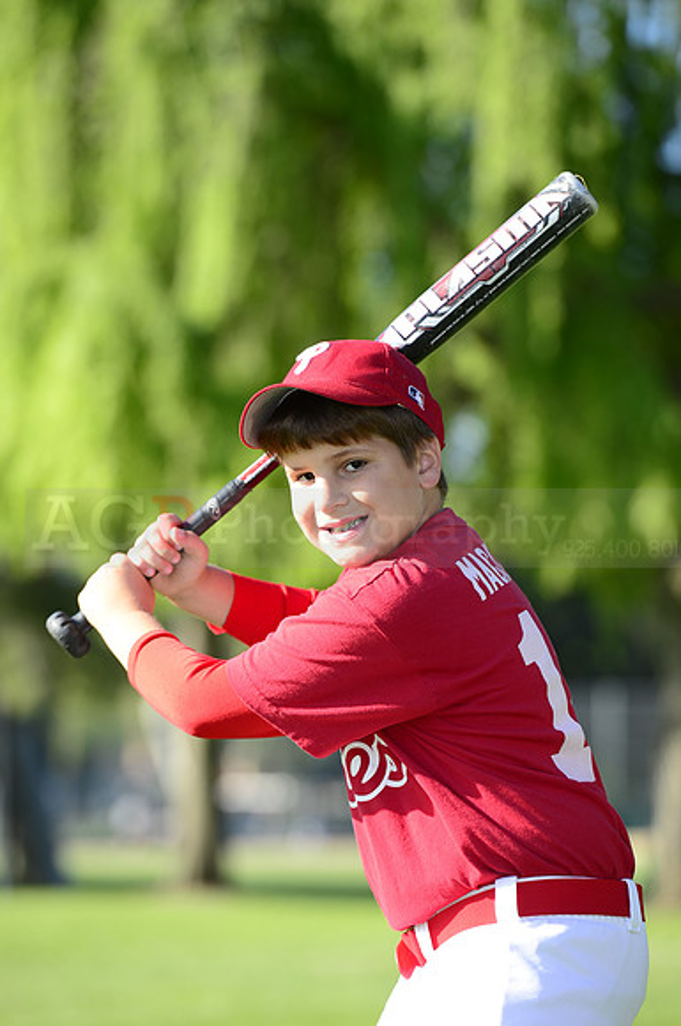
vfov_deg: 11.8
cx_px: 340
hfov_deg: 7.8
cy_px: 513
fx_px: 4980
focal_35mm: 175
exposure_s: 1/500
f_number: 5
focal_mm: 175
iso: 200
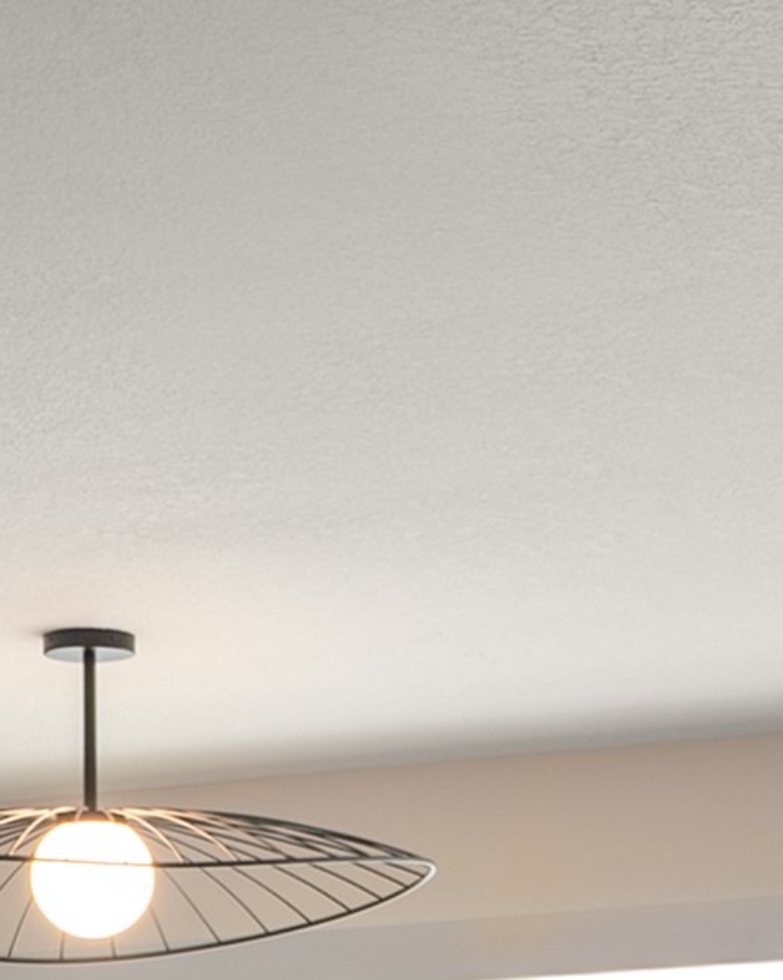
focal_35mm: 236
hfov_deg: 6.5
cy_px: 1775
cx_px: -21
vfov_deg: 7.9
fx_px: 6848
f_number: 8
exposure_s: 1/20
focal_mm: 27.5
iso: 250
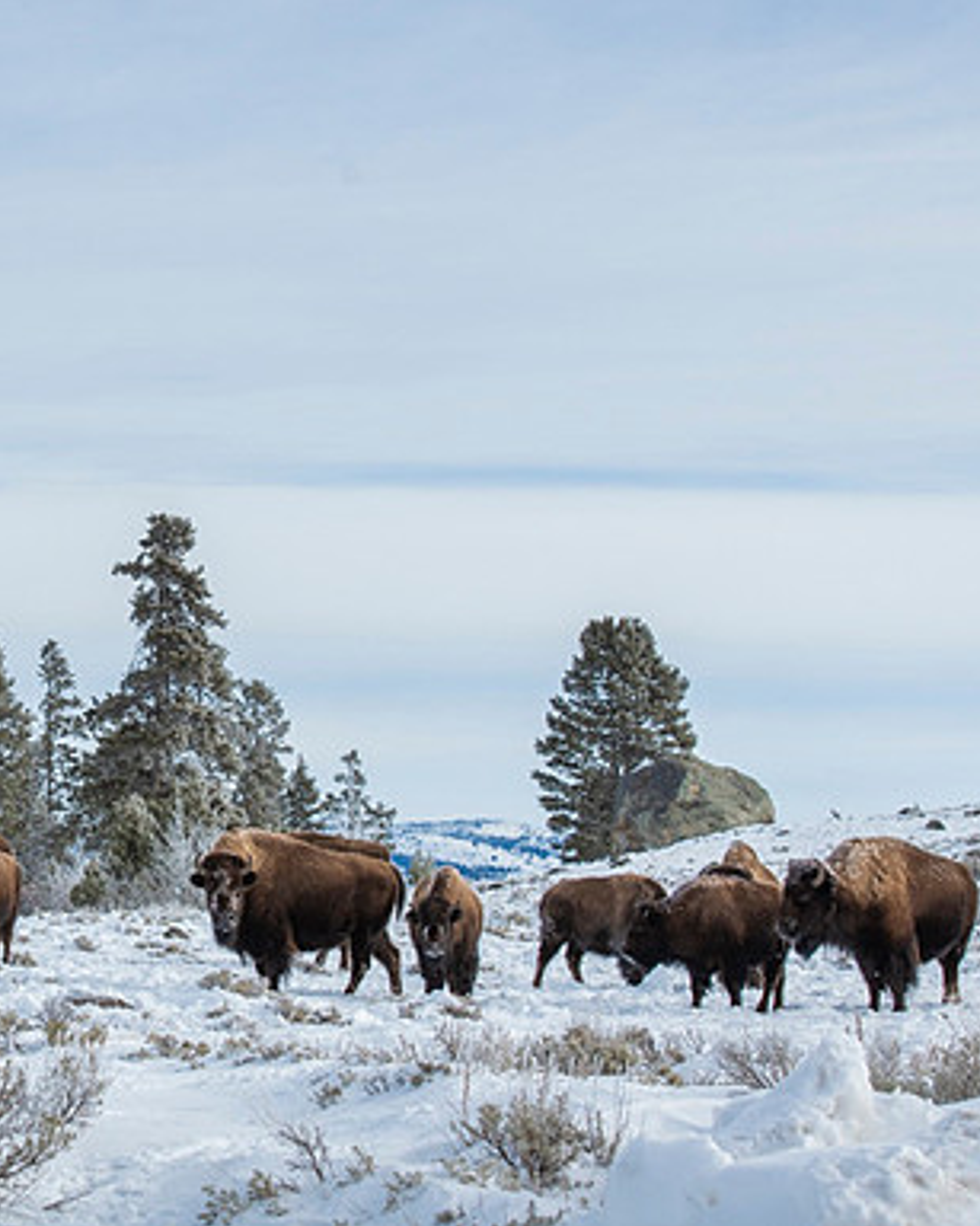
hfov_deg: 12.5
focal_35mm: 122
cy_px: 615
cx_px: 24
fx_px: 4425
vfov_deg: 15.8
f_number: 9
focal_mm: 70
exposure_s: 1/640
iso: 320
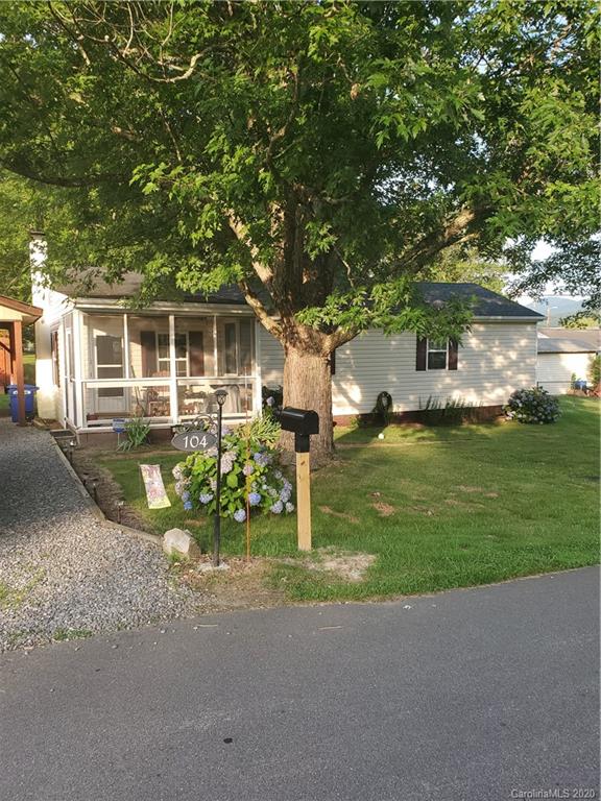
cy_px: 400
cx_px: 300
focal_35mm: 26
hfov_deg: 53.1
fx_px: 602
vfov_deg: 67.3
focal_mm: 4.3
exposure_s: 1/166
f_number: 2.4
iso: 50
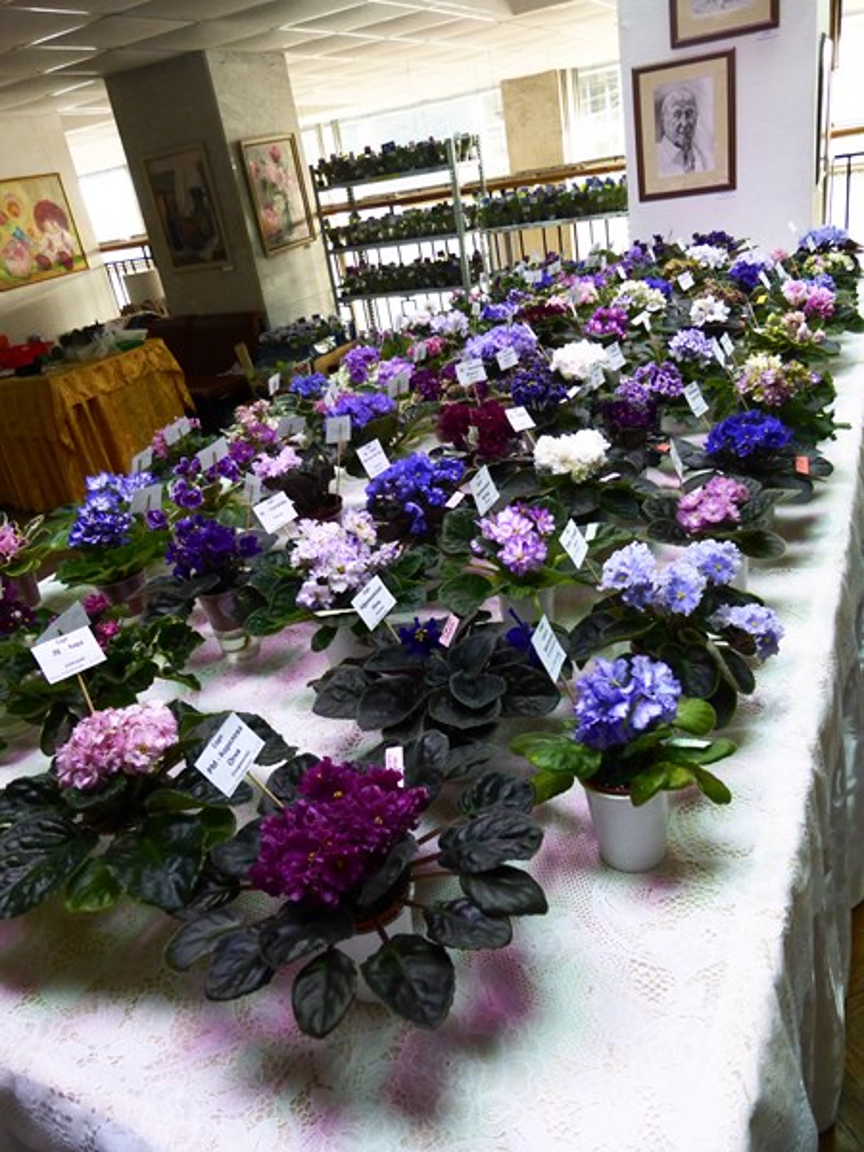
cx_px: 432
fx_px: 799
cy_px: 576
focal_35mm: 24
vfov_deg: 71.6
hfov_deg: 56.8
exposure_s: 1/50
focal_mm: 4.3
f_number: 3.3
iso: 400
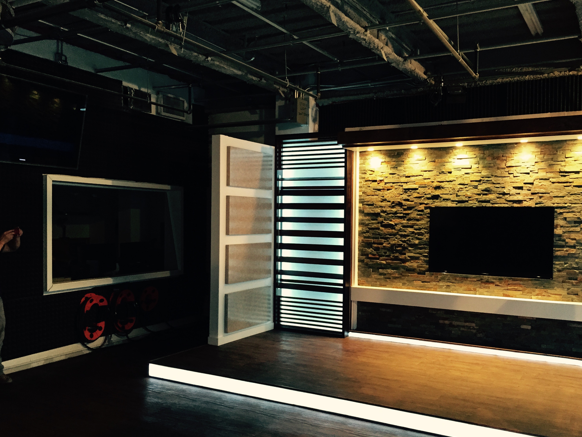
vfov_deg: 44.1
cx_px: 318
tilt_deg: -3.3
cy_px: 234
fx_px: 538
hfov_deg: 56.7
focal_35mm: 32
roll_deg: -1.5
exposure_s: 1/30
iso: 160
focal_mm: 4.15
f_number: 2.2
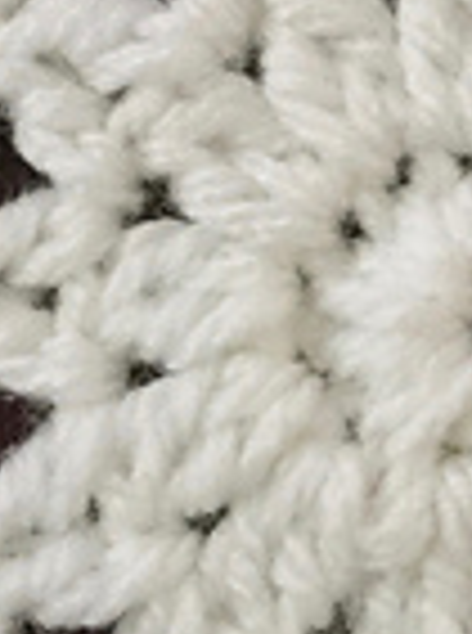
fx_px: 2411
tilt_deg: -83.9
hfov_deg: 11.1
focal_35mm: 132
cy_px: 301
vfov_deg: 15.0
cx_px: 472
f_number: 2.2
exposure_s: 1/8
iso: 200
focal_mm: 4.15
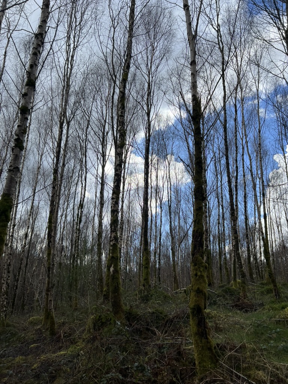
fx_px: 288
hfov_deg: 53.1
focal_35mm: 26
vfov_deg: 67.3
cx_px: 144
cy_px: 192
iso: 50
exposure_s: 1/2123
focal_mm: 5.7
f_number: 1.5
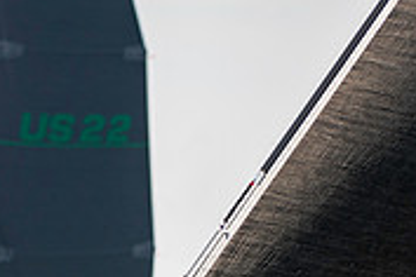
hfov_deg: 3.0
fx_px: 7961
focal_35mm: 689
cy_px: 436
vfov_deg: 2.0
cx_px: 11
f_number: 5
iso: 400
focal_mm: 200
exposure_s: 1/1250
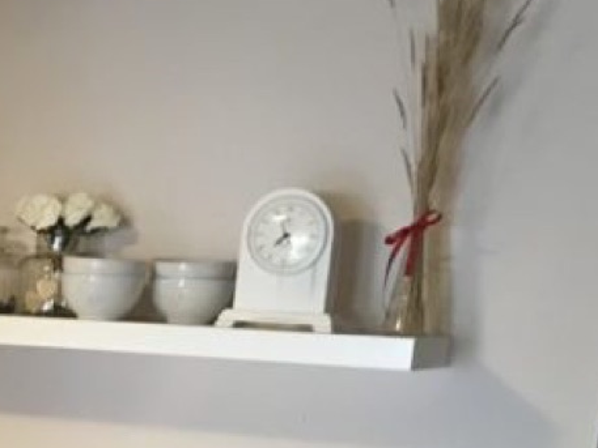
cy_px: 618
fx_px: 1693
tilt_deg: -10.5
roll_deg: -3.3
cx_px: -378
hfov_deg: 17.4
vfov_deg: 14.3
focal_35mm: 98
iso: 100
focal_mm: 3.99
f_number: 1.8
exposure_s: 1/9
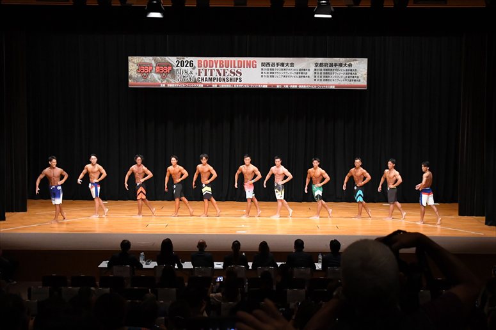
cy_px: 165
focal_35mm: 60
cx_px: 248
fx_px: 826
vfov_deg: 22.6
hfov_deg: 33.4
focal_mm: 40
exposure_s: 1/400
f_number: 5.6
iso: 5000
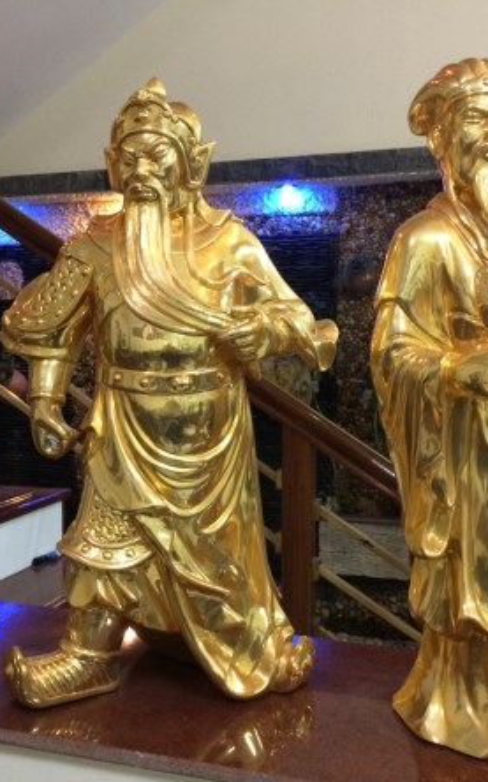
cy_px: 391
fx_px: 916
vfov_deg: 46.2
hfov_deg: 29.7
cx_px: 173
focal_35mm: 43
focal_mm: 4.12
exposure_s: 1/24
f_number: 2.2
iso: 320
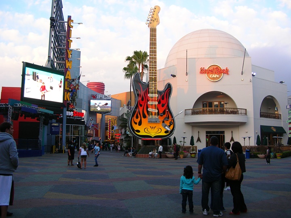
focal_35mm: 36
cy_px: 109
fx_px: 302
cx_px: 146
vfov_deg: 39.6
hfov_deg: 51.4
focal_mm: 6
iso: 50
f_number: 2.7
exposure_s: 1/86.8
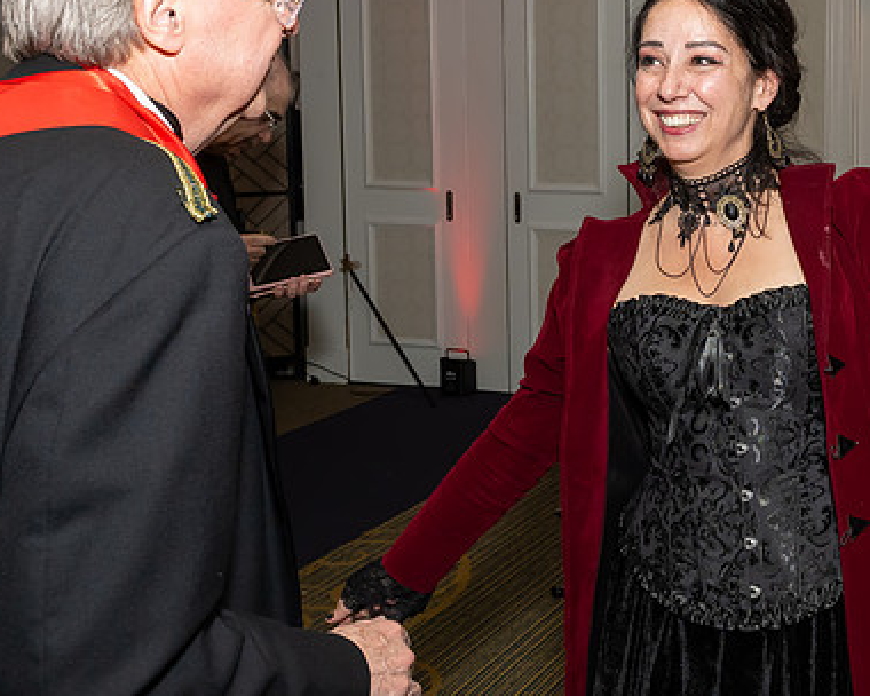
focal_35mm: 50
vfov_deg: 30.0
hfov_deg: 35.5
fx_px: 1287
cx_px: 751
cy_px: 233
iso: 640
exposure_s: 1/250
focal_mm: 17
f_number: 7.1
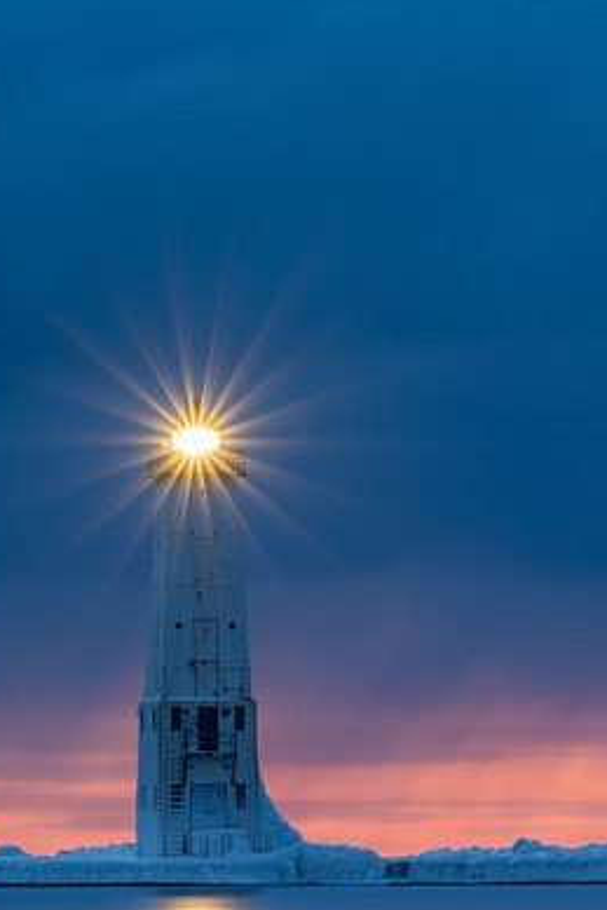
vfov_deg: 4.9
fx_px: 10536
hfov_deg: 3.3
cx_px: 213
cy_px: 432
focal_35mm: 417
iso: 100
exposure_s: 30
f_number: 11
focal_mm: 180
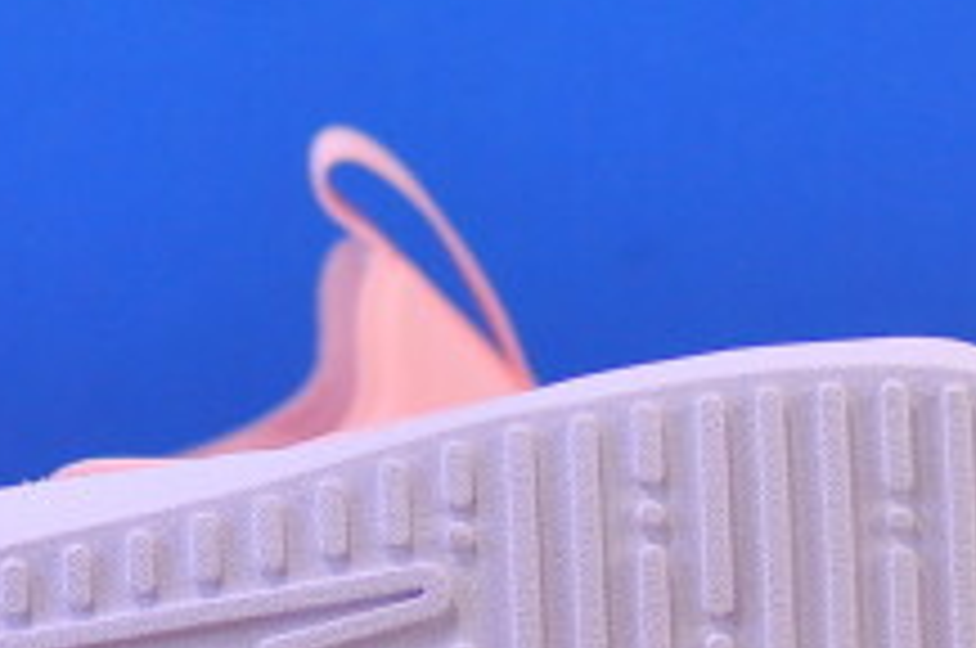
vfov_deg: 5.0
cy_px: 223
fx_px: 7471
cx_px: 450
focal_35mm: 276
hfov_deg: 7.5
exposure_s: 1/320
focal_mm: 50
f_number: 2.5
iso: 250
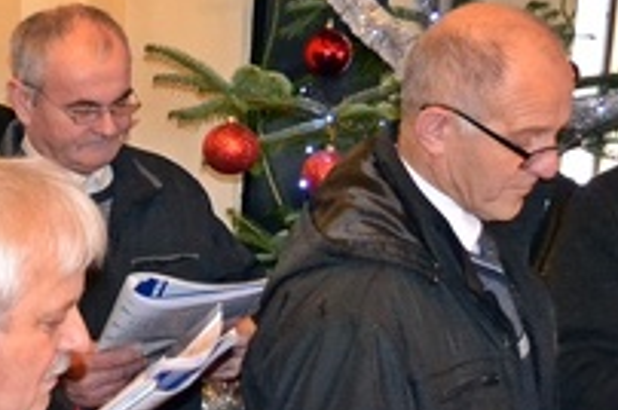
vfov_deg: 12.8
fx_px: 1817
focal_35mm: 106
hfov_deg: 18.1
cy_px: 382
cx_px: -177
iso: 3200
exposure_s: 1/60
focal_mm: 18
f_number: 3.5
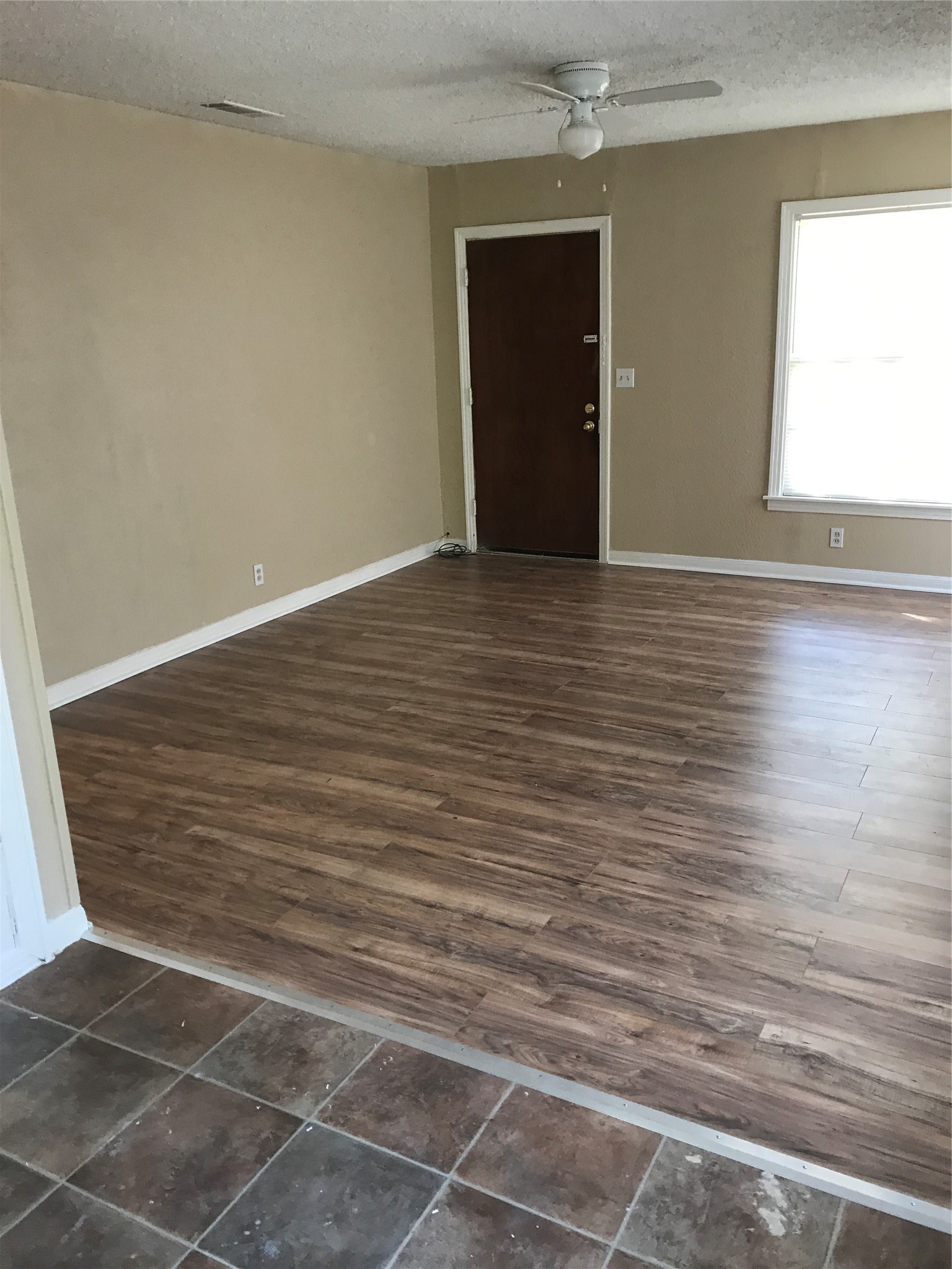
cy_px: 634
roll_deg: +0.9
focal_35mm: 28
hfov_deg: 49.7
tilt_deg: -14.2
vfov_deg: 63.4
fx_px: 1027
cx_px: 476
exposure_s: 1/20
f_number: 1.8
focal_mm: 3.99
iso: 40
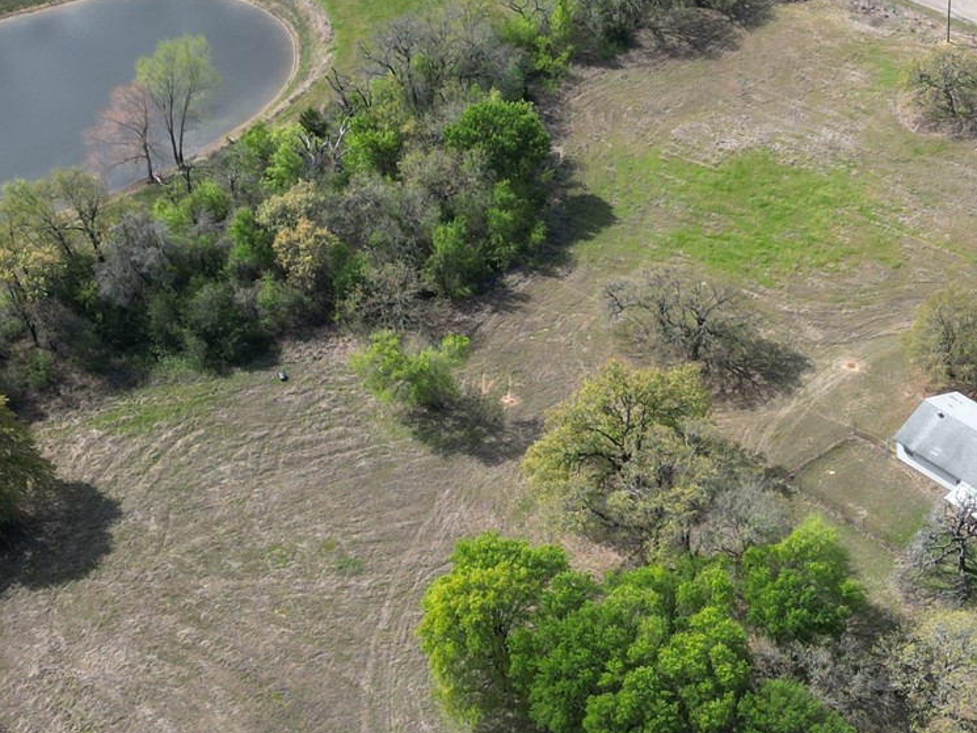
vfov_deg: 21.9
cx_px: 817
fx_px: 1863
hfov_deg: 28.6
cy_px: 625
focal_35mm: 66
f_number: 1.7
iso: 100
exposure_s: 1/2000
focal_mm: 6.72
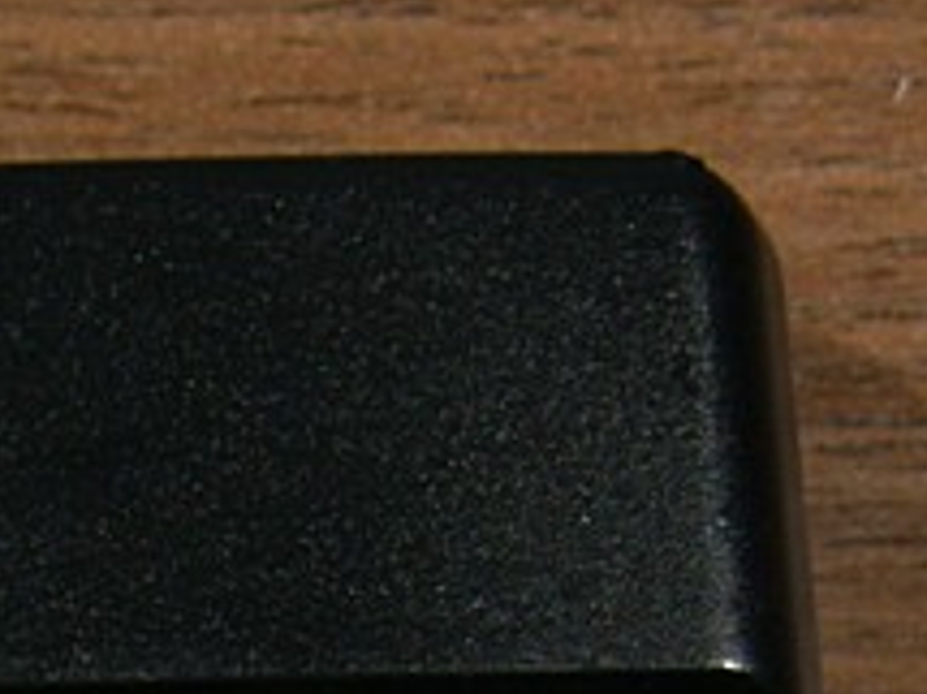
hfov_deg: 5.3
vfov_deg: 3.9
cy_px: 1535
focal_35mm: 372
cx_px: -56
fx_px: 9956
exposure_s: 1/80
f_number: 3.2
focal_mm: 20.7
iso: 50
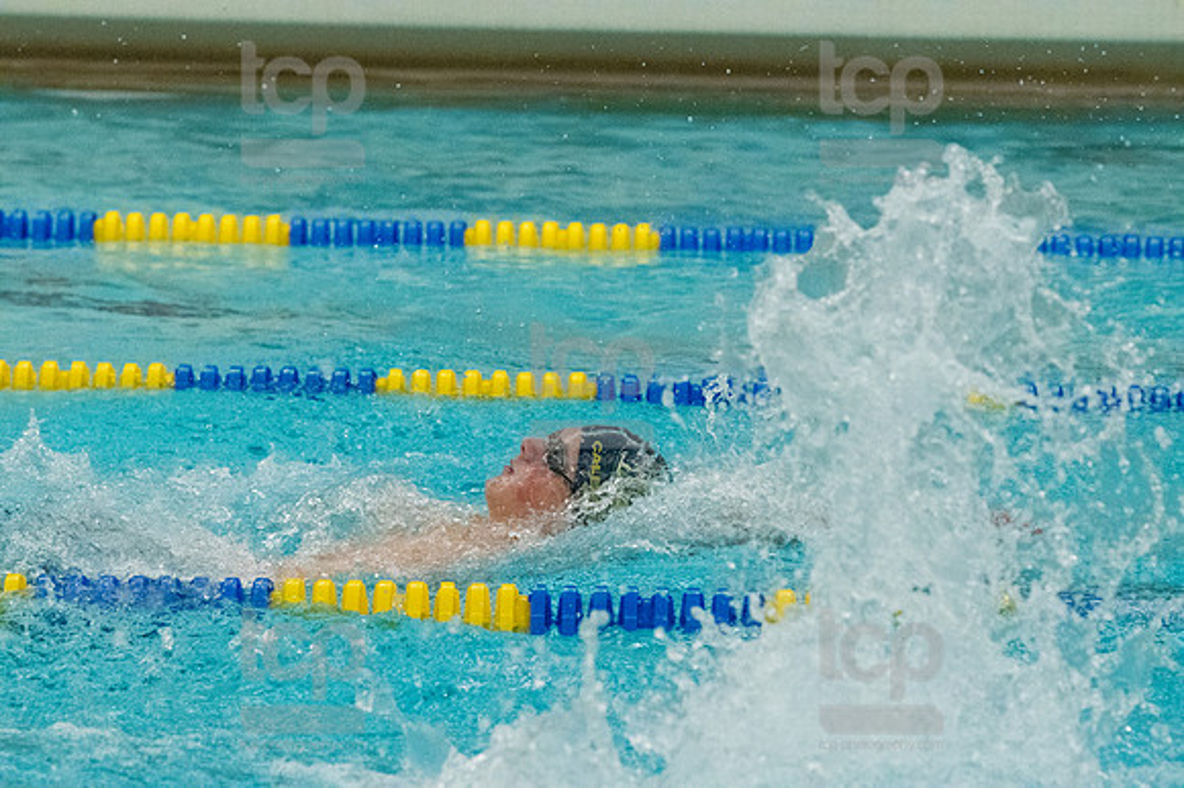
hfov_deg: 7.1
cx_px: 592
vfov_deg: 4.7
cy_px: 394
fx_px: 9598
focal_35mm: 292
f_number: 5
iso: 10000
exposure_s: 1/1250
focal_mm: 195
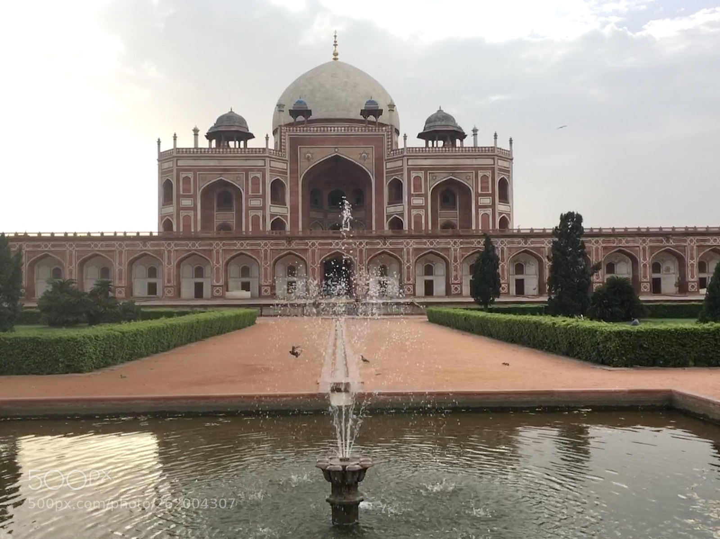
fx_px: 603
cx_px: 360
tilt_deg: +0.4
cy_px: 270
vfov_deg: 48.2
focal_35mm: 29
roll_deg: +1.6
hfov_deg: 61.7
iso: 25
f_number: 2.2
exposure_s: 1/330
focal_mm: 4.15
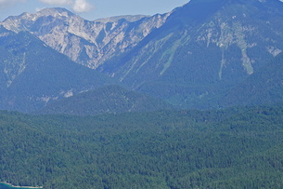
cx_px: 93
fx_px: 715
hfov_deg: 22.3
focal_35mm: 91
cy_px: 169
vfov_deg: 14.9
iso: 100
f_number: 4.5
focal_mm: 35
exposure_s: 1/250
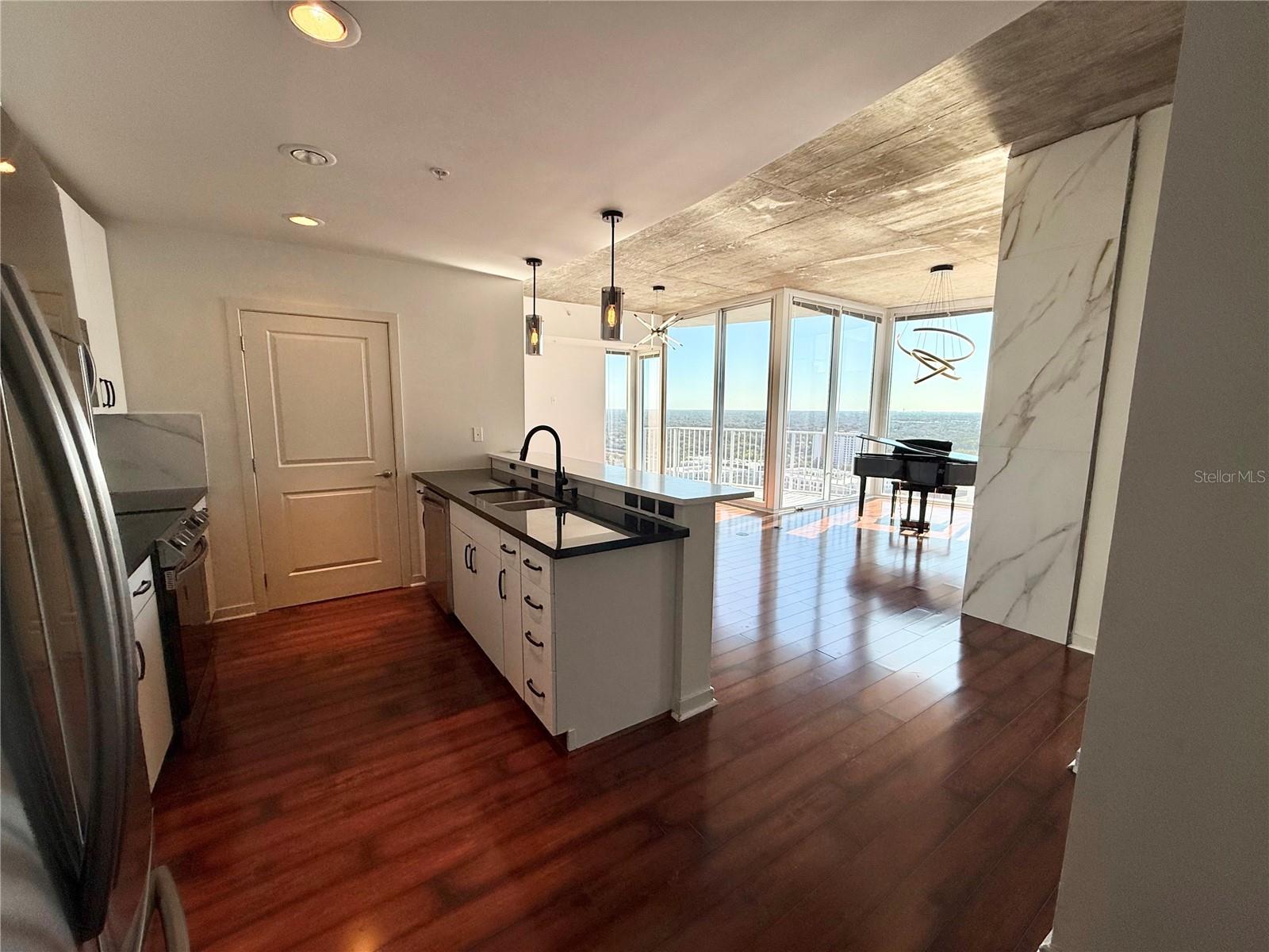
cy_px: 476
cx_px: 634
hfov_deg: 102.1
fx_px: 513
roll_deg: -0.8
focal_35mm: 14
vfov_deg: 85.7
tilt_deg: -6.6
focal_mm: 2.22
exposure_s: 1/451
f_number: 2.2
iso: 64
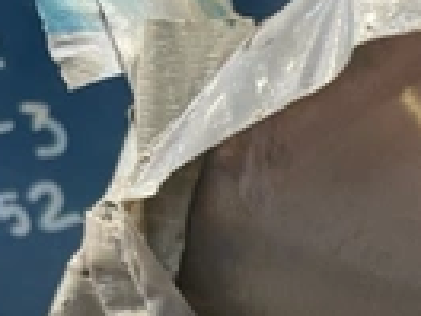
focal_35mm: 79
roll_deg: +3.9
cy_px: 342
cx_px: 494
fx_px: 961
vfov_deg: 18.0
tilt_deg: -26.6
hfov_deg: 22.9
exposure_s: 1/60
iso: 400
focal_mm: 5.7
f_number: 1.5
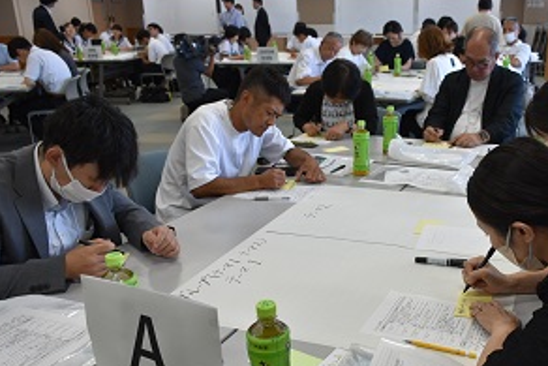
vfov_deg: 35.7
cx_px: 357
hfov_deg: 51.1
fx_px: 563
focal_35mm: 37
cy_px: 237
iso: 400
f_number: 5
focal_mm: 18
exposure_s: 1/100
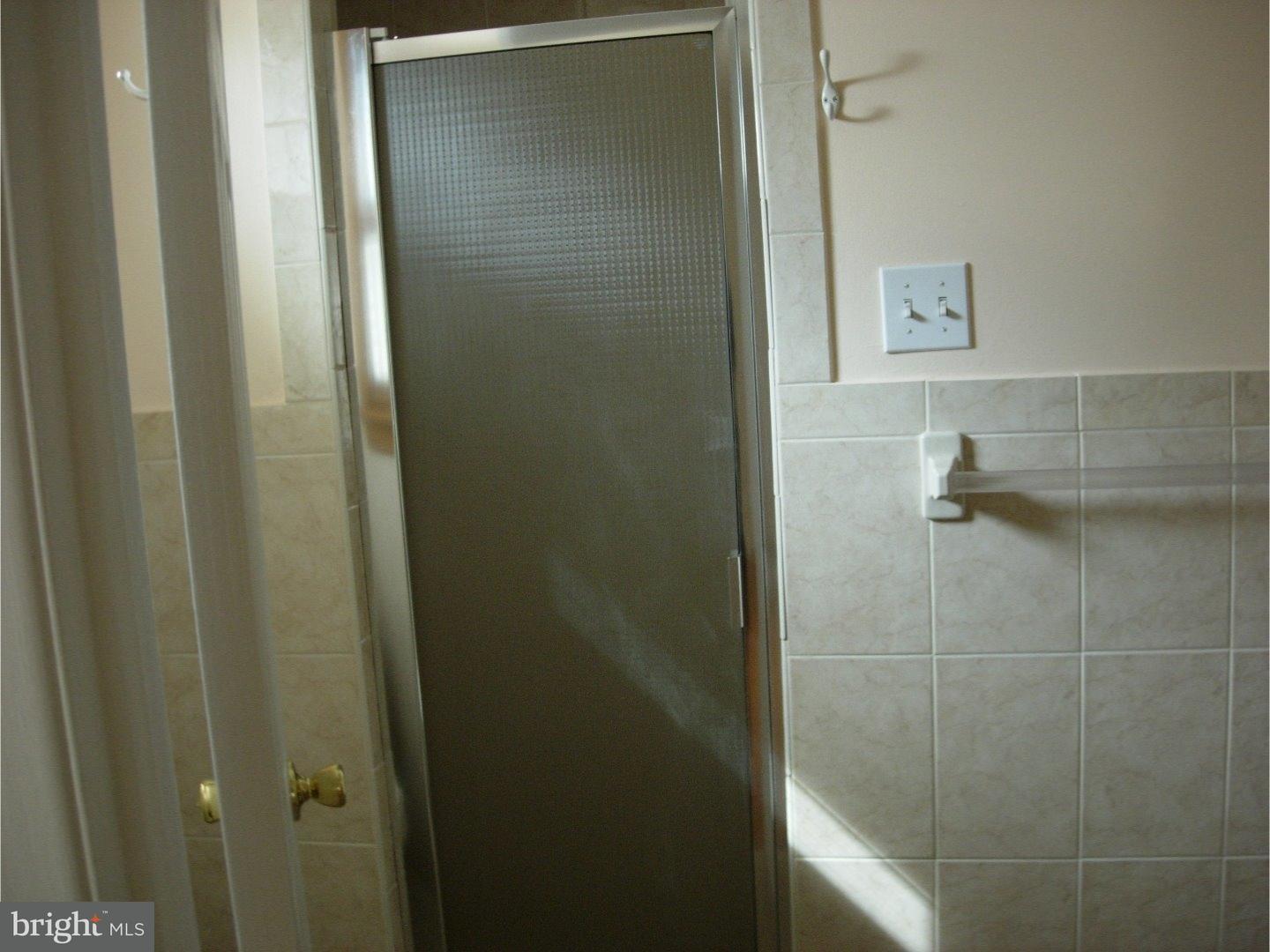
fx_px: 1394
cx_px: 635
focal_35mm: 38
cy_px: 476
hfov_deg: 49.0
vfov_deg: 37.7
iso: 149
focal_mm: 7.8
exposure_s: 1/32
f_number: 2.8
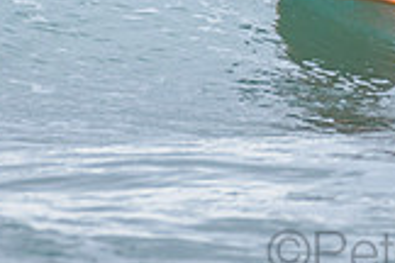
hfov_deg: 0.9
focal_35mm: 2194
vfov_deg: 0.6
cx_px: 395
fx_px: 24071
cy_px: -152
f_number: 5.6
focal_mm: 500
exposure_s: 1/1250
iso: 560
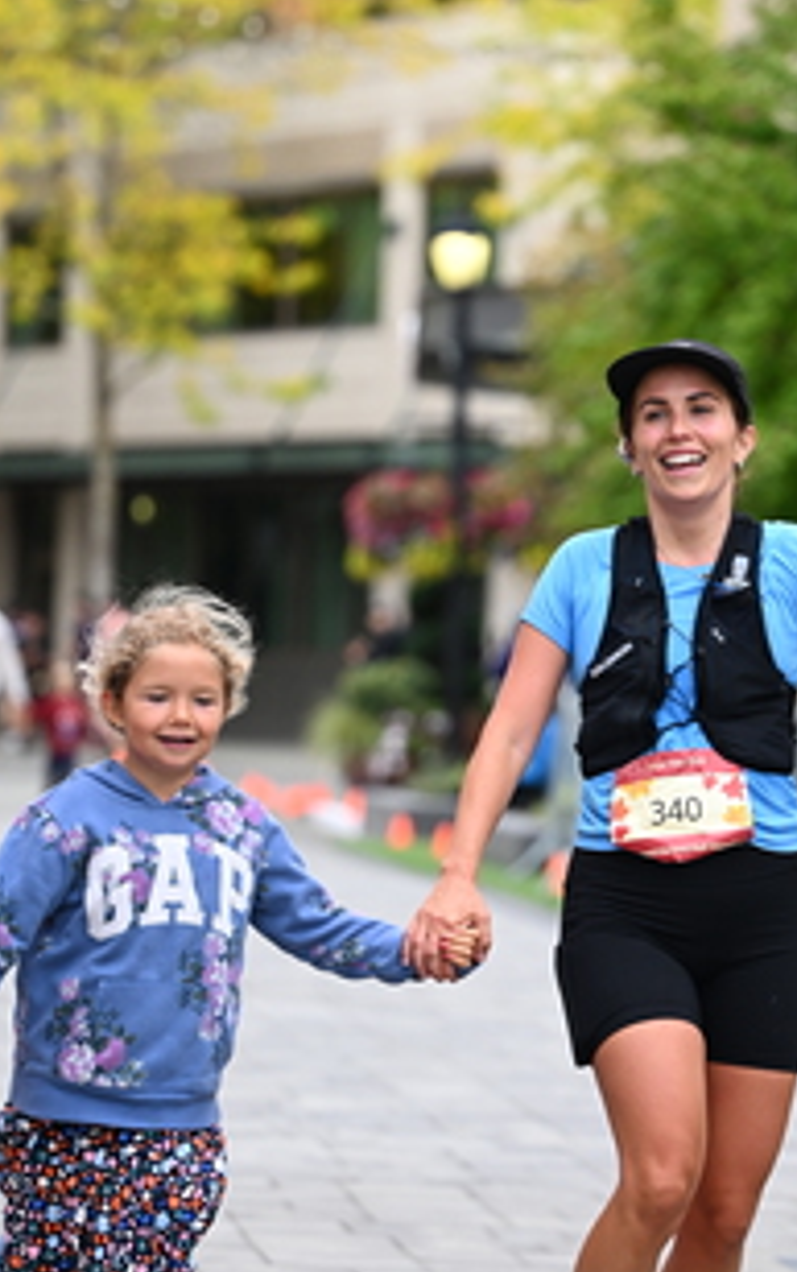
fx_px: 6938
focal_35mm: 200
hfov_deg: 6.6
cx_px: 514
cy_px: 615
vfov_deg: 10.5
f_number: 2.8
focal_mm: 110
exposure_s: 1/2000
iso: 640
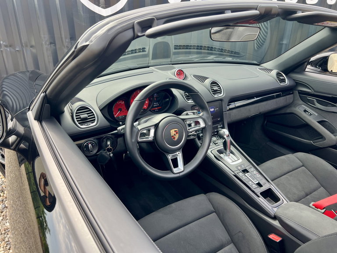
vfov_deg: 53.1
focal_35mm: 26
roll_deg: -0.4
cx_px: 168
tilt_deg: -24.2
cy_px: 126
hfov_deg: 67.3
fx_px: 253
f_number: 1.5
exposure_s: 1/295
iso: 50
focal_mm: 5.7
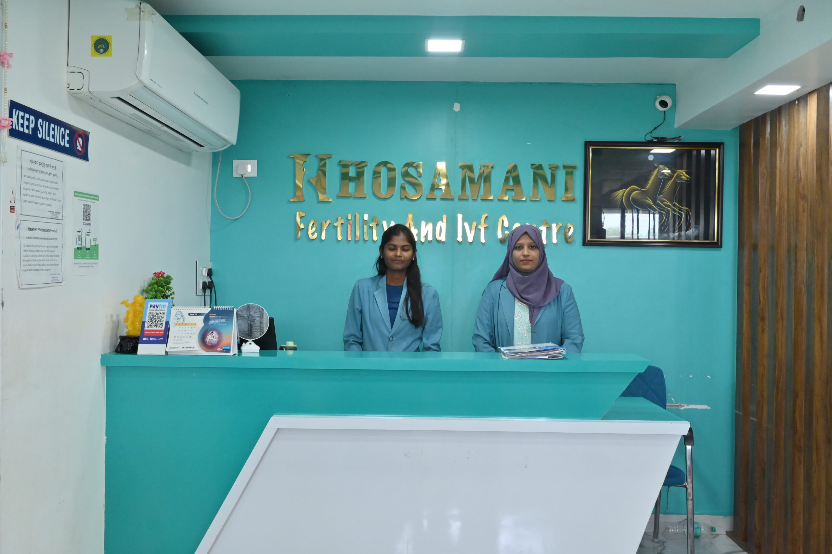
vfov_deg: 39.9
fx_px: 762
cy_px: 277
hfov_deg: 57.3
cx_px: 416
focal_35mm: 33
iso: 2500
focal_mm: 33
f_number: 8
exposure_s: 1/160
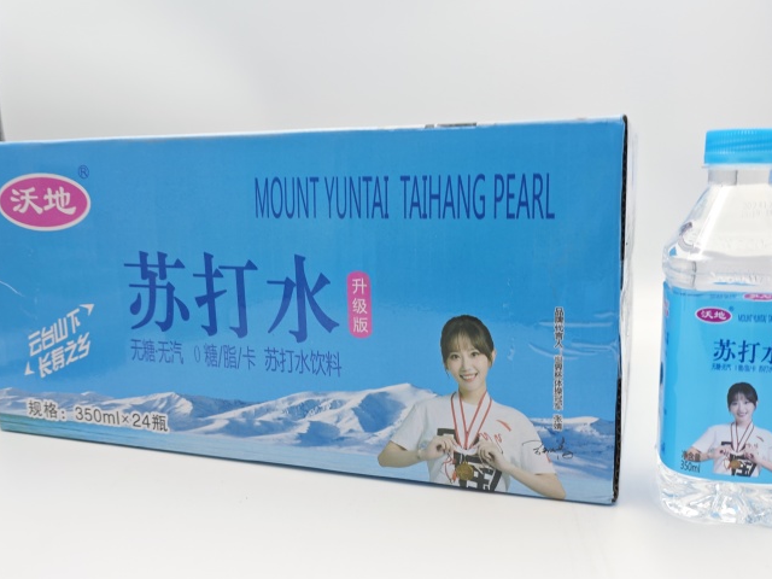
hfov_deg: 59.9
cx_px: 417
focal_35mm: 30
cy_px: 282
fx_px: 669
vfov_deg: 46.8
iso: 64
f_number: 1.6
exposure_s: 1/100
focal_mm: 5.84
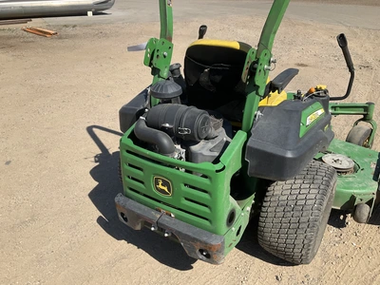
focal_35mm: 29
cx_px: 190
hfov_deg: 61.7
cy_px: 142
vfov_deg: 48.2
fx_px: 318
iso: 25
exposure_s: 1/1848
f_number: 1.8
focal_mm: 3
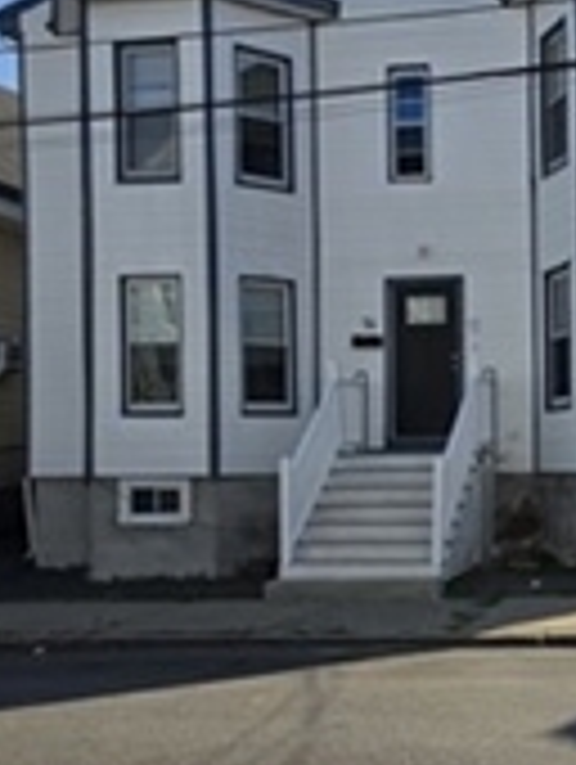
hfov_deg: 25.7
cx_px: 580
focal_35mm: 54
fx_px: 1195
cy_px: 443
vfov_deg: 35.4
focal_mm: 6.5
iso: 64
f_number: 1.4
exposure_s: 1/7939
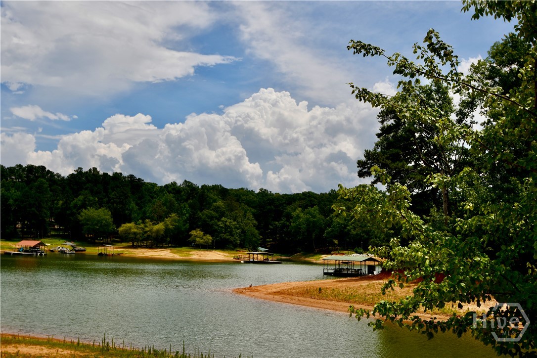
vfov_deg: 36.9
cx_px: 268
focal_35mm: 36
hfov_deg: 53.1
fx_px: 537
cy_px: 179
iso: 100
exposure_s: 1/320
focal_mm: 24
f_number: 9
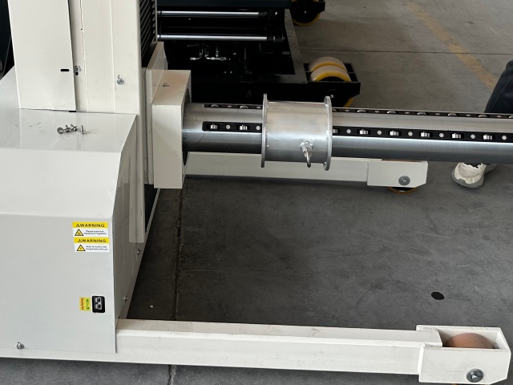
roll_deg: -1.8
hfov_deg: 42.1
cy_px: 26
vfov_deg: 30.5
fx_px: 667
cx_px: 243
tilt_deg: -18.1
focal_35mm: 45
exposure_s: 1/121
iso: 64
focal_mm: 6.86
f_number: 1.78
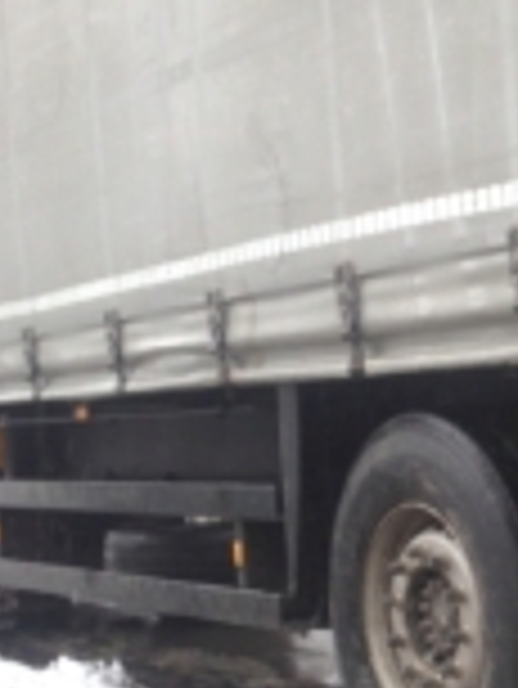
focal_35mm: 97
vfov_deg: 20.0
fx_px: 1933
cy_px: 562
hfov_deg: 14.8
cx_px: 613
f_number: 2.4
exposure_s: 1/120
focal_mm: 4.12
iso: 50
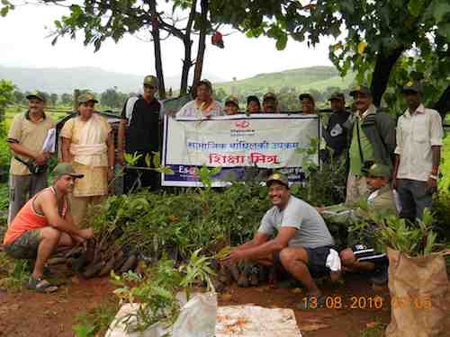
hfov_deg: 45.8
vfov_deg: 35.1
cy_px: 168
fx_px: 533
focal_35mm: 41
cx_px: 225
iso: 80
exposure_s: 1/200
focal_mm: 6.72
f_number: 3.1
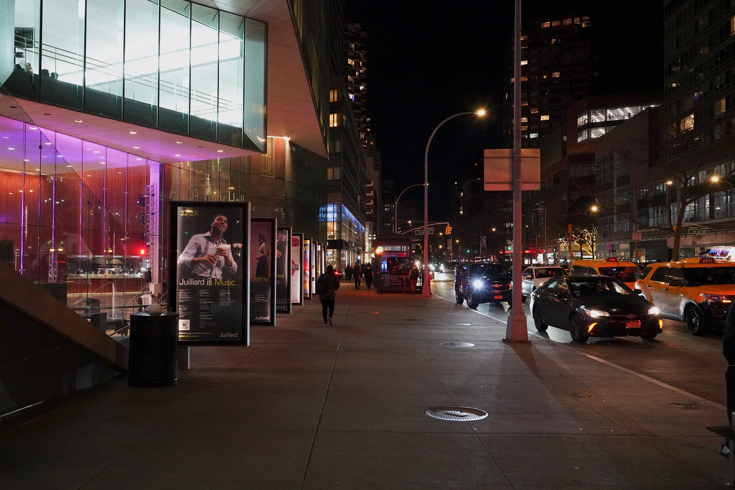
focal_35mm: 32
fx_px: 653
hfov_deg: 58.7
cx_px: 368
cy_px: 245
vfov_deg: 41.1
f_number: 6.3
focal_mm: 32
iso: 10000
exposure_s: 1/80
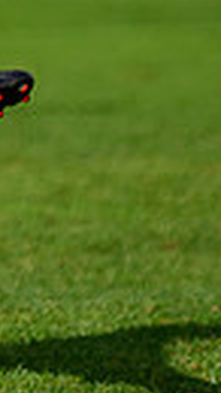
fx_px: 16596
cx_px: -481
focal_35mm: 1591
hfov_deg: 0.8
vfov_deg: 1.4
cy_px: -83
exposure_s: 1/2500
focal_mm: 185
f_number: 2.8
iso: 100
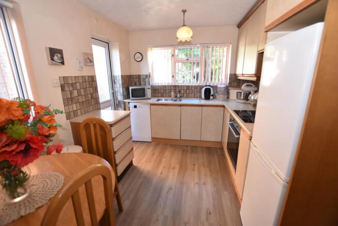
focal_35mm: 15
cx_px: 169
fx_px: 141
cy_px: 113
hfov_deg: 100.4
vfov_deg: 77.4
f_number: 4
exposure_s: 1/60
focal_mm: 10
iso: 800
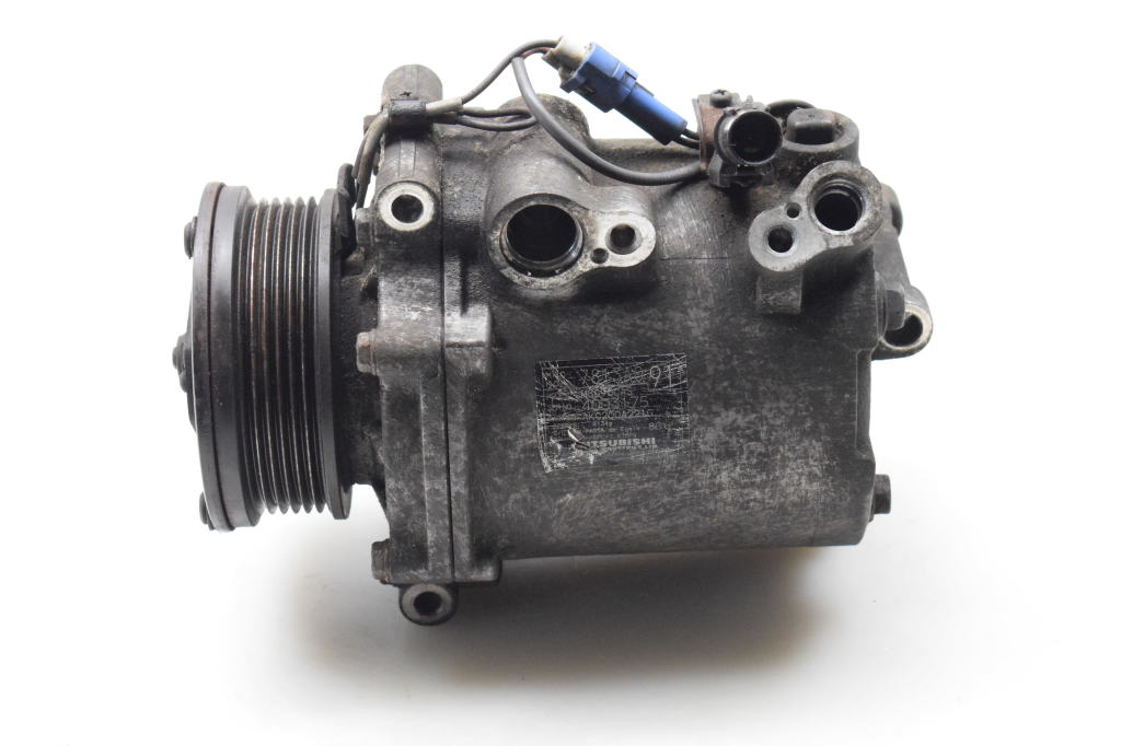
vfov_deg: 16.5
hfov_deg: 24.6
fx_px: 2568
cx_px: 560
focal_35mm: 82
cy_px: 373
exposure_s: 1/400
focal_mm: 55
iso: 6400
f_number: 8
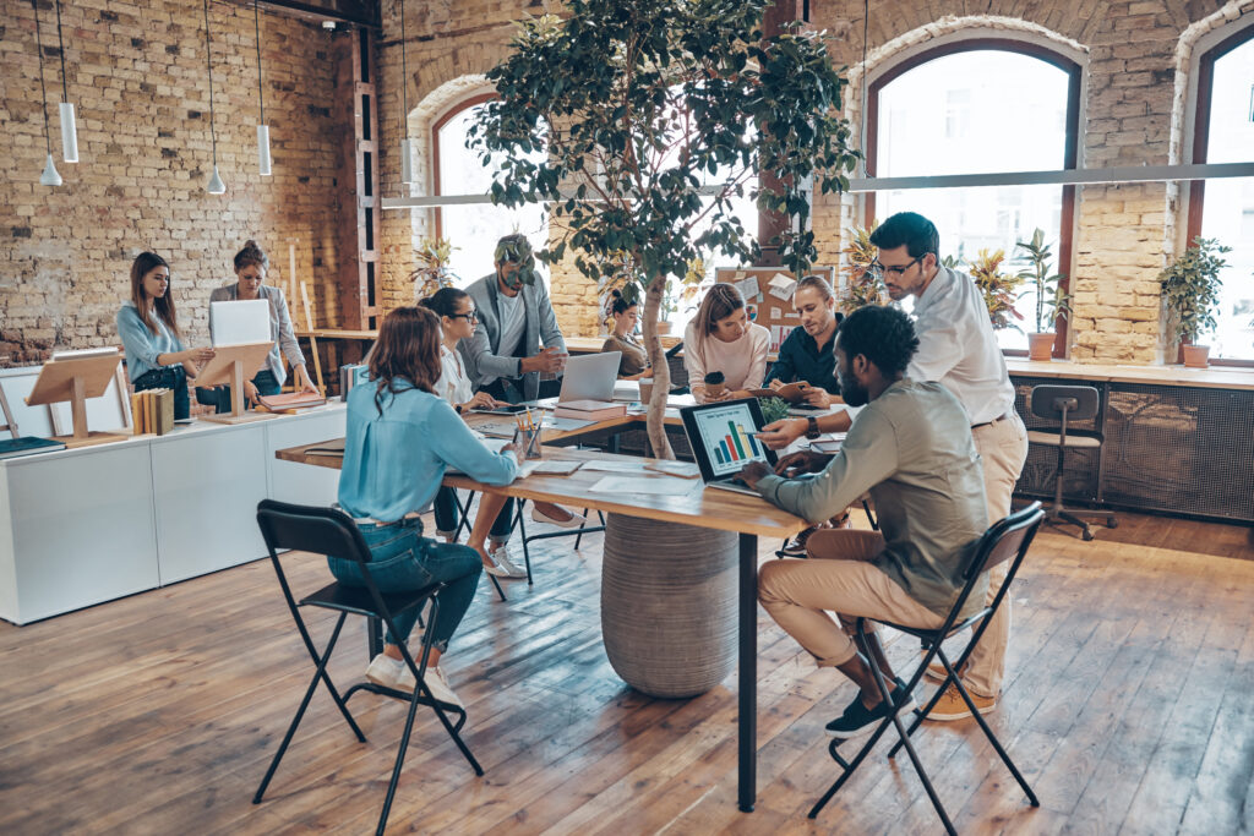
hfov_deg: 61.9
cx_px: 627
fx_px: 1045
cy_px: 418
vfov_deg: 43.6
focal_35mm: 30
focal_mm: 30
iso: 500
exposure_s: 1/100
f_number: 2.8
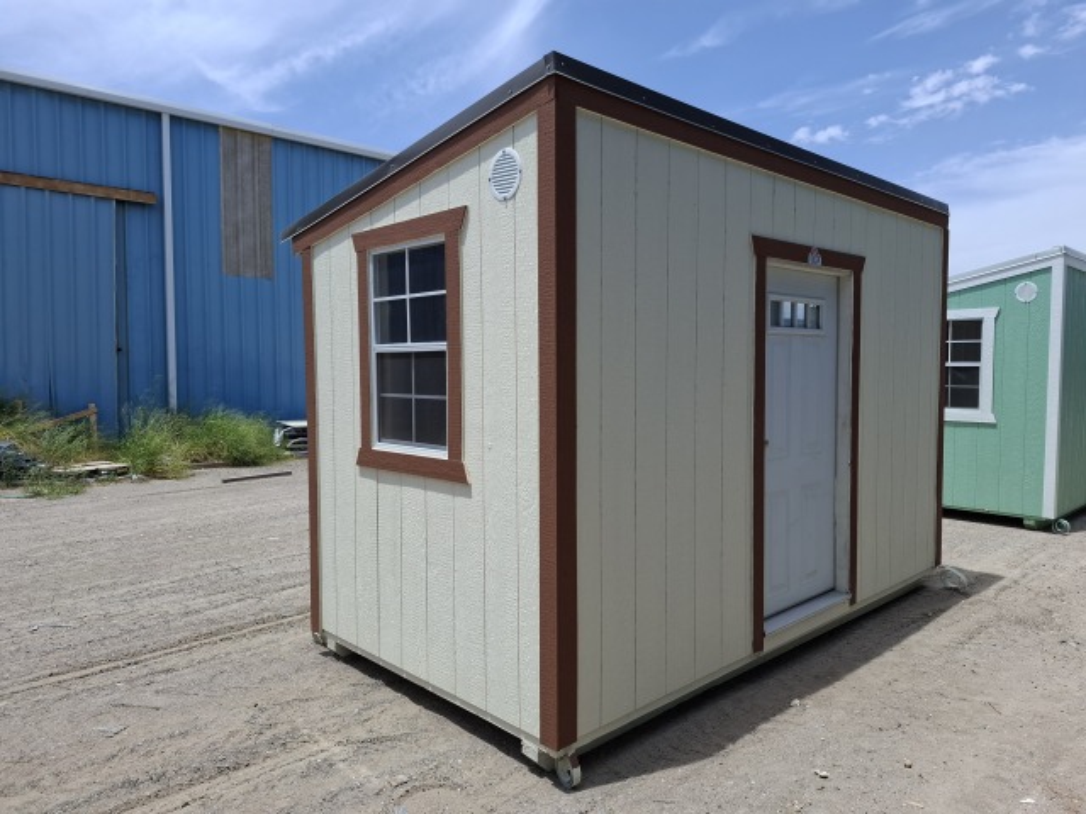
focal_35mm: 23
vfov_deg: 58.9
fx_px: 722
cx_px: 543
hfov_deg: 73.9
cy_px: 407
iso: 50
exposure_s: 1/1420
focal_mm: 5.54
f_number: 1.8
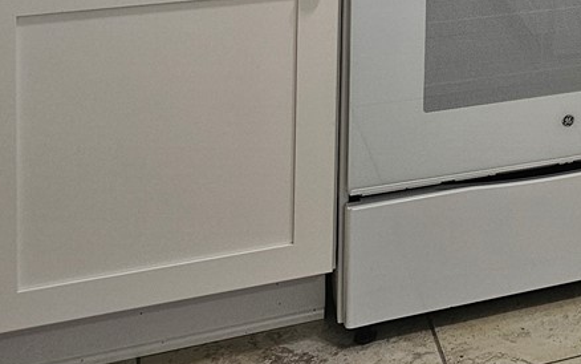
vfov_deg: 13.2
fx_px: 1410
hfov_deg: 19.7
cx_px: 913
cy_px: -291
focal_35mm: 89
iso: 100
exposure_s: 1/120
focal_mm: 6.3
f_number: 1.7
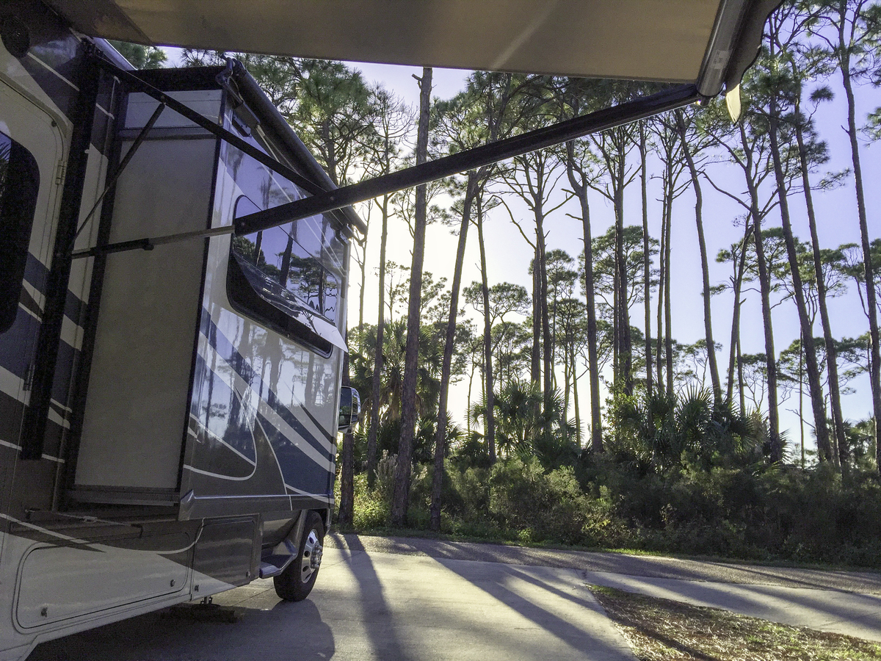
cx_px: 440
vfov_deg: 48.2
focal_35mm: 29
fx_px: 738
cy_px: 330
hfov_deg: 61.7
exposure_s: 1/1600
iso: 32
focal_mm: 4.15
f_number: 2.2
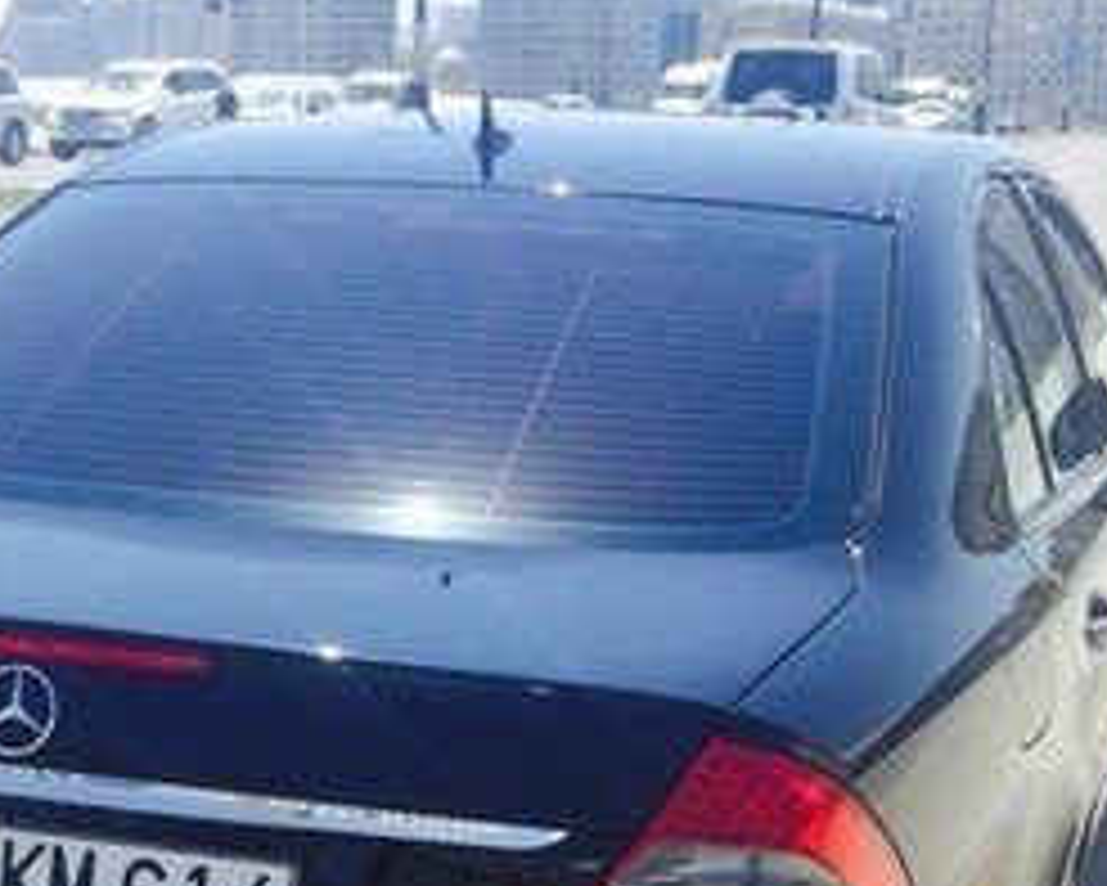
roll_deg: -1.0
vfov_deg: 19.1
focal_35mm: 76
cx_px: 351
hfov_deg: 24.9
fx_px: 2491
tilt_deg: -23.3
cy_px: 1059
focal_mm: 4.15
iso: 32
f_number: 2.2
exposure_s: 1/1520
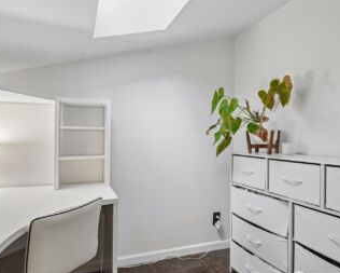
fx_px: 191
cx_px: 139
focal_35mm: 19
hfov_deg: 82.4
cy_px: 143
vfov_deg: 70.8
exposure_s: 1/25
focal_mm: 16
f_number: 8
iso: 1600
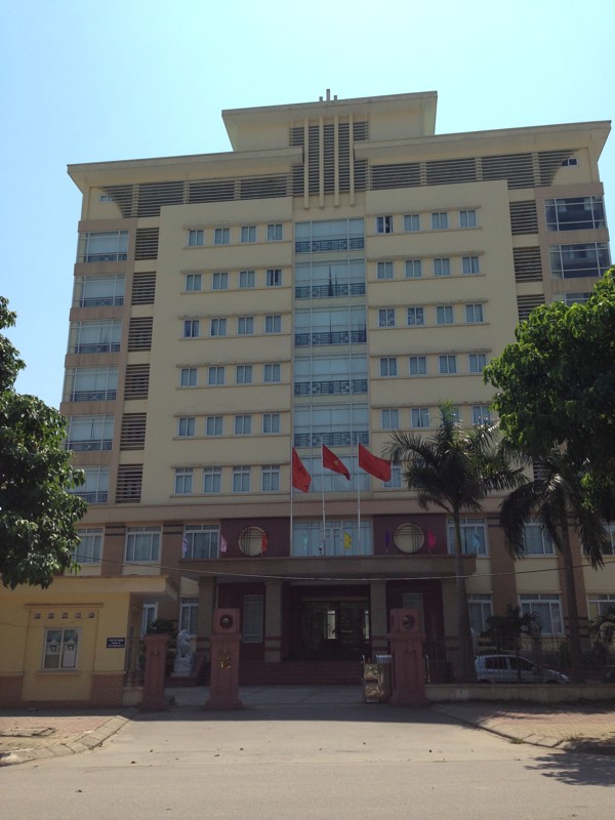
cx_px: 308
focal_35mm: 33
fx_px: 782
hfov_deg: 42.9
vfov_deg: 55.4
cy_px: 410
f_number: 2.4
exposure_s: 1/1595
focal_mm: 4.12
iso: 50
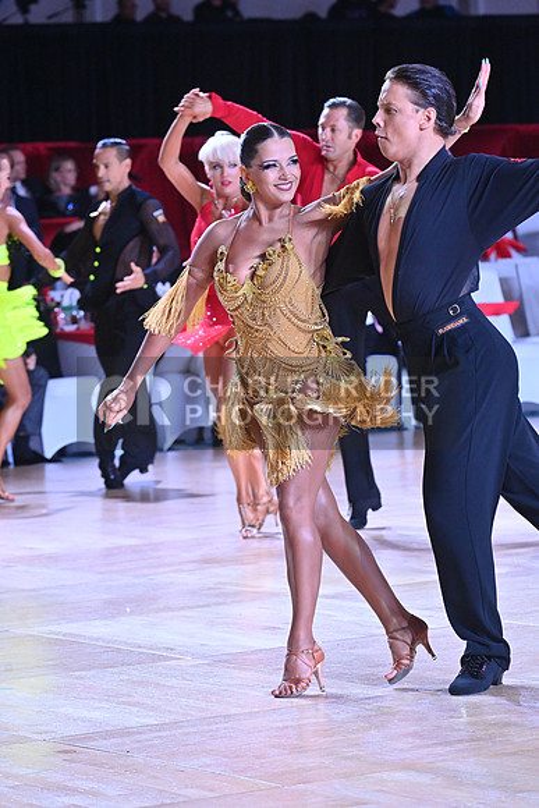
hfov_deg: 8.6
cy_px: 404
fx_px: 3591
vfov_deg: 12.8
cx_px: 270
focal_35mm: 160
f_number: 7.1
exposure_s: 1/400
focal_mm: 160
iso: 4000
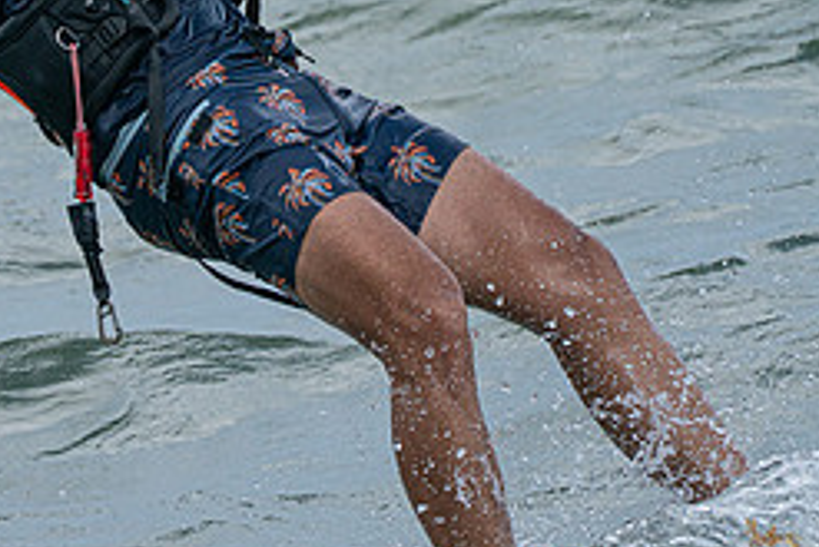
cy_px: 45
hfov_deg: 2.2
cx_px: 172
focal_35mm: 941
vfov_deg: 1.5
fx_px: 21419
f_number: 8
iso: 800
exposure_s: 1/2000
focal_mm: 400
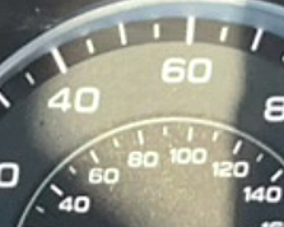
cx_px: -298
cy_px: 453
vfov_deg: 7.1
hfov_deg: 8.7
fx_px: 1764
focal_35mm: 210
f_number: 1.8
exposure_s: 1/60
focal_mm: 3
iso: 100
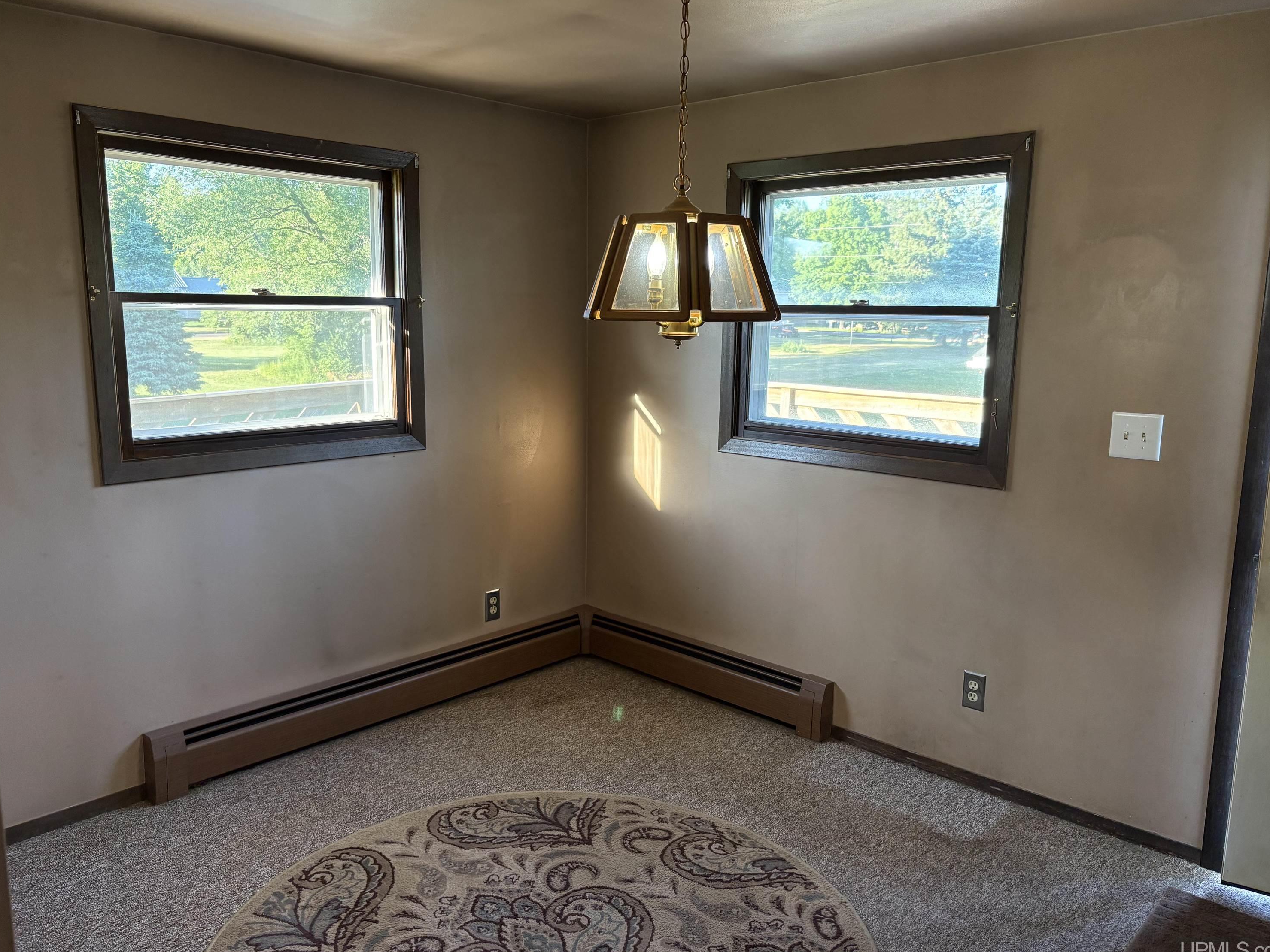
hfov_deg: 65.3
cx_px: 640
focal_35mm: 27
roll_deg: -0.3
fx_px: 991
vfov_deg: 51.4
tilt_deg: -10.4
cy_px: 477
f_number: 1.6
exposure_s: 1/120
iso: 160
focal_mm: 5.96
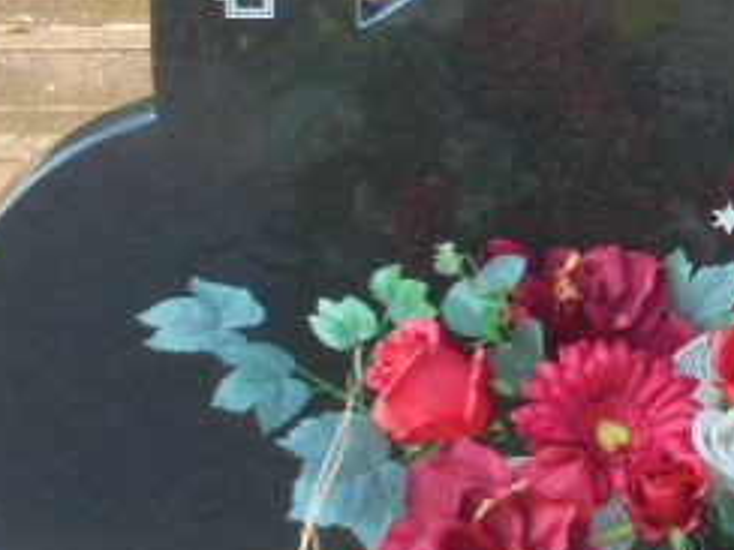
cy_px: -126
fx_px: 3562
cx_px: 776
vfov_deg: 8.7
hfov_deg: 11.6
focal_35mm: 168
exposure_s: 1/100
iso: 100
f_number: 5.6
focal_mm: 11.5
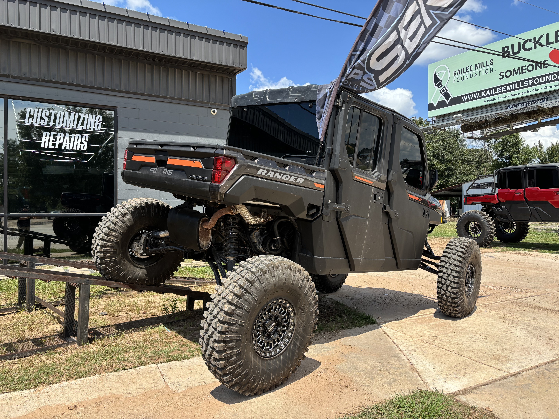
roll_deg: -0.4
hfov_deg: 67.3
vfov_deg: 53.1
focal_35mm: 26
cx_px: 280
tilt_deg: +0.4
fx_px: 420
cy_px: 210
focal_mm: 5.96
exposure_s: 1/2242
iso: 50
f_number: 1.6
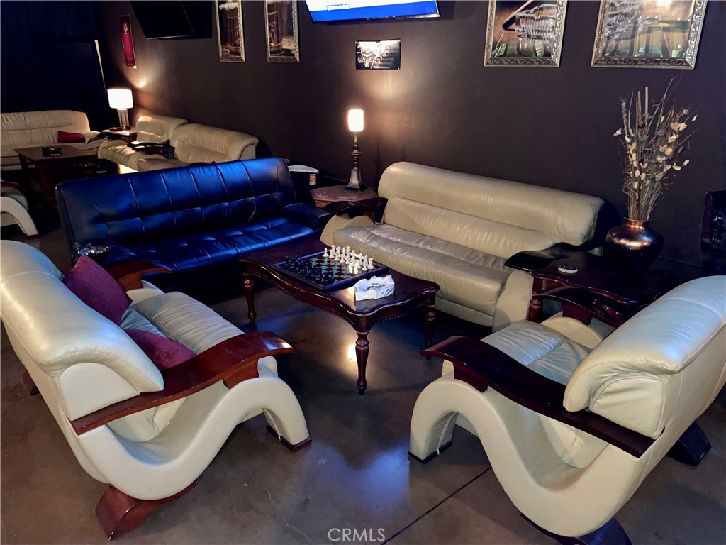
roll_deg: -0.9
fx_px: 545
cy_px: 272
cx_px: 363
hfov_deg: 67.3
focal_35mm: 26
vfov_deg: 53.1
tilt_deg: -21.5
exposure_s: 1/4
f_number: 1.6
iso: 250
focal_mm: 4.2
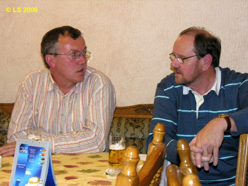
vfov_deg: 20.7
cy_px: 93
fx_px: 509
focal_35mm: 71
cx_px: 124
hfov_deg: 27.4
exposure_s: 1/60.1
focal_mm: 18
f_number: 3.3
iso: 200
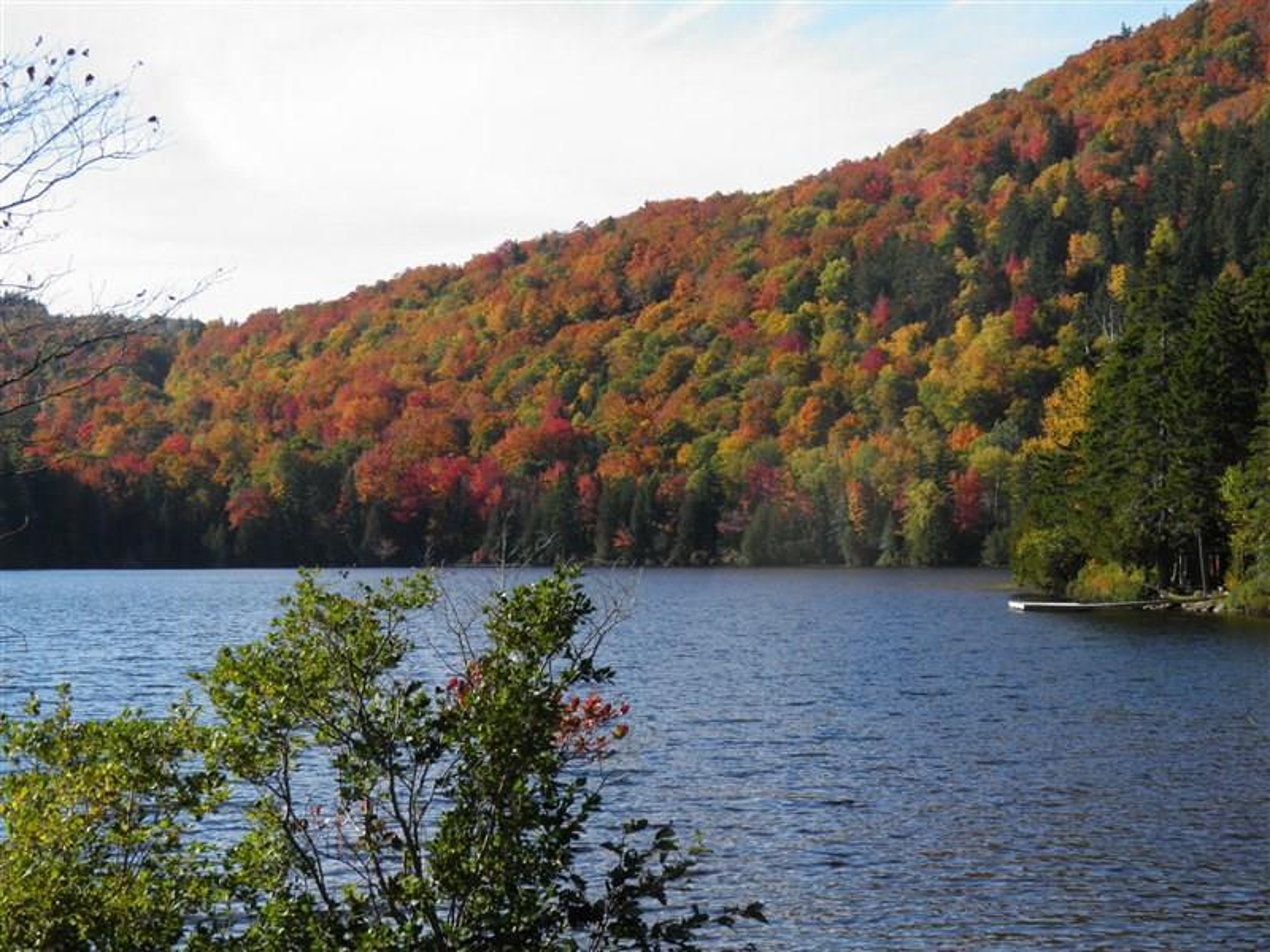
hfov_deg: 26.7
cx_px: 635
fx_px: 2678
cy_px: 476
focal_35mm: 73
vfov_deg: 20.2
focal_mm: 13.2
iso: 50
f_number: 5.5
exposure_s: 1/200
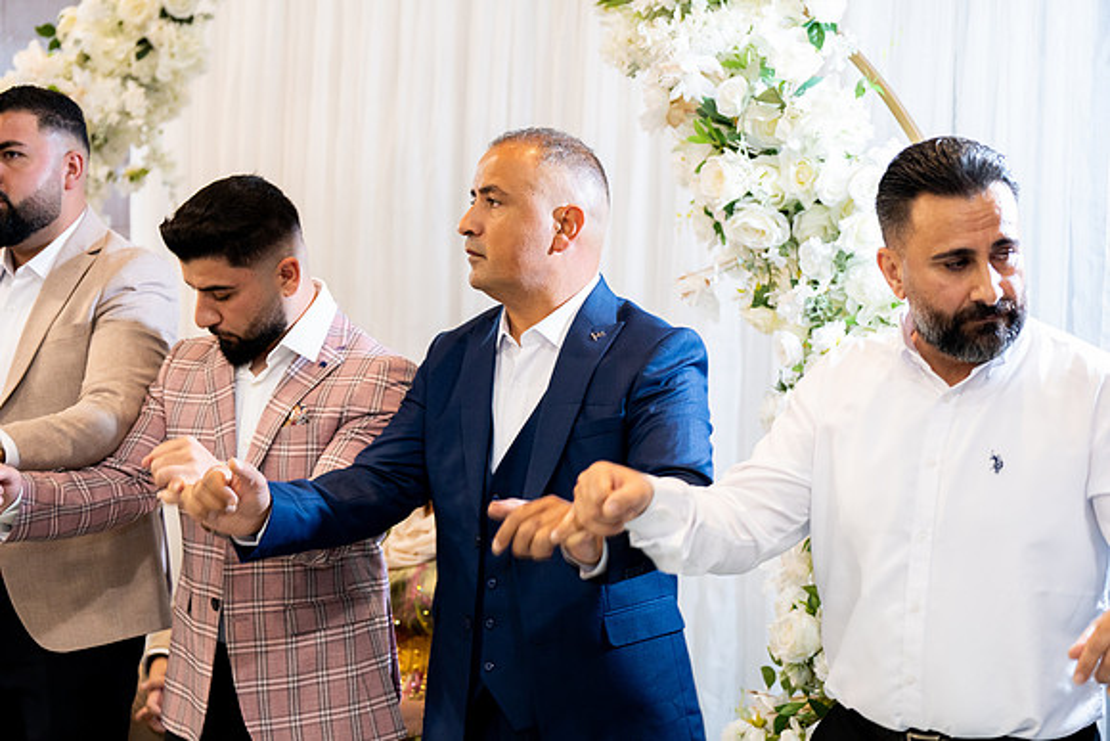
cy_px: 370
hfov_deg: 28.8
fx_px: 2159
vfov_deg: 19.5
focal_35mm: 70
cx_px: 555
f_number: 2.8
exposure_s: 1/200
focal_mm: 70
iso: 1250
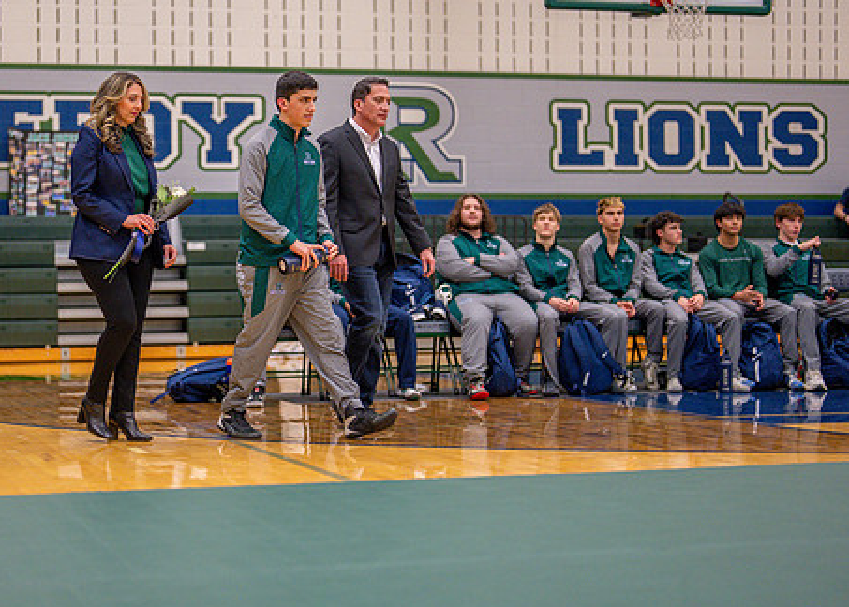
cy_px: 301
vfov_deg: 19.1
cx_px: 264
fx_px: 1809
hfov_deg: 26.2
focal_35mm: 75
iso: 1000
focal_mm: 50
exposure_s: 1/800
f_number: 1.2
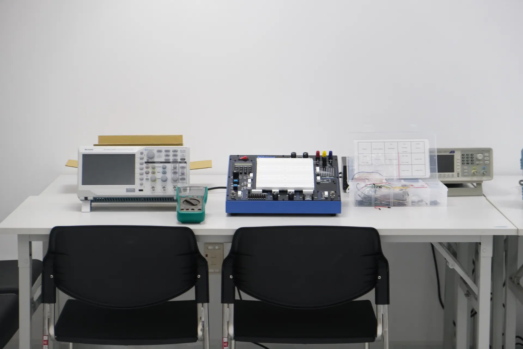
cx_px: 262
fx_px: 1206
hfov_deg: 24.5
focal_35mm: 83
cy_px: 174
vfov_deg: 16.5
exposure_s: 1/125
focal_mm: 55
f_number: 4
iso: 2000
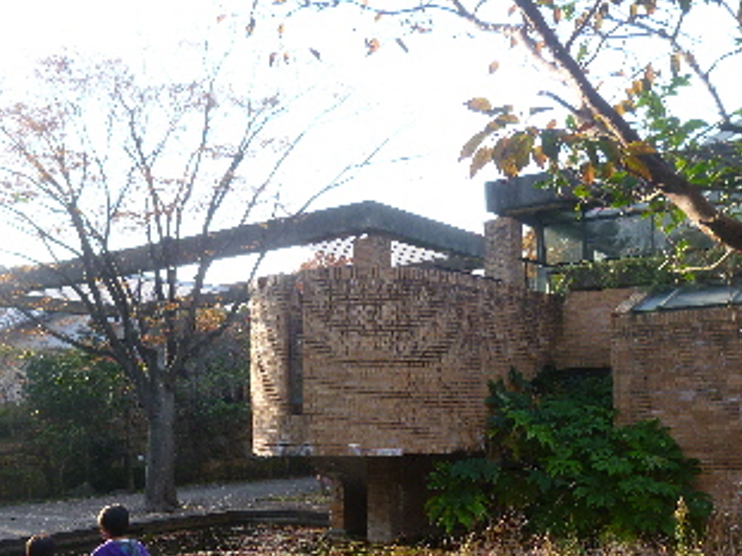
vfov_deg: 31.7
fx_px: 964
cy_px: 400
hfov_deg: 42.1
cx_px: 389
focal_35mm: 45
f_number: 2.7
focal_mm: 4.9
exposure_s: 1/250
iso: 100
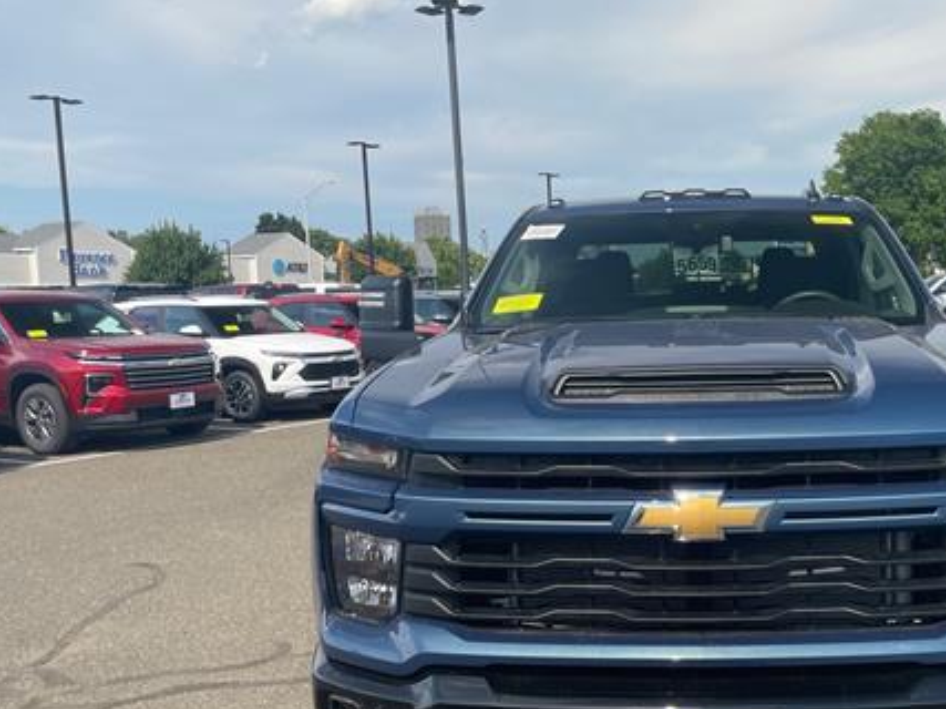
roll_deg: +1.5
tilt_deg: -9.9
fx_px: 1066
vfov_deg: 36.5
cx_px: 662
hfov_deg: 46.8
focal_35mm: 39
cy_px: 454
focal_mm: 4.2
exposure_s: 1/1182
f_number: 1.6
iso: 32
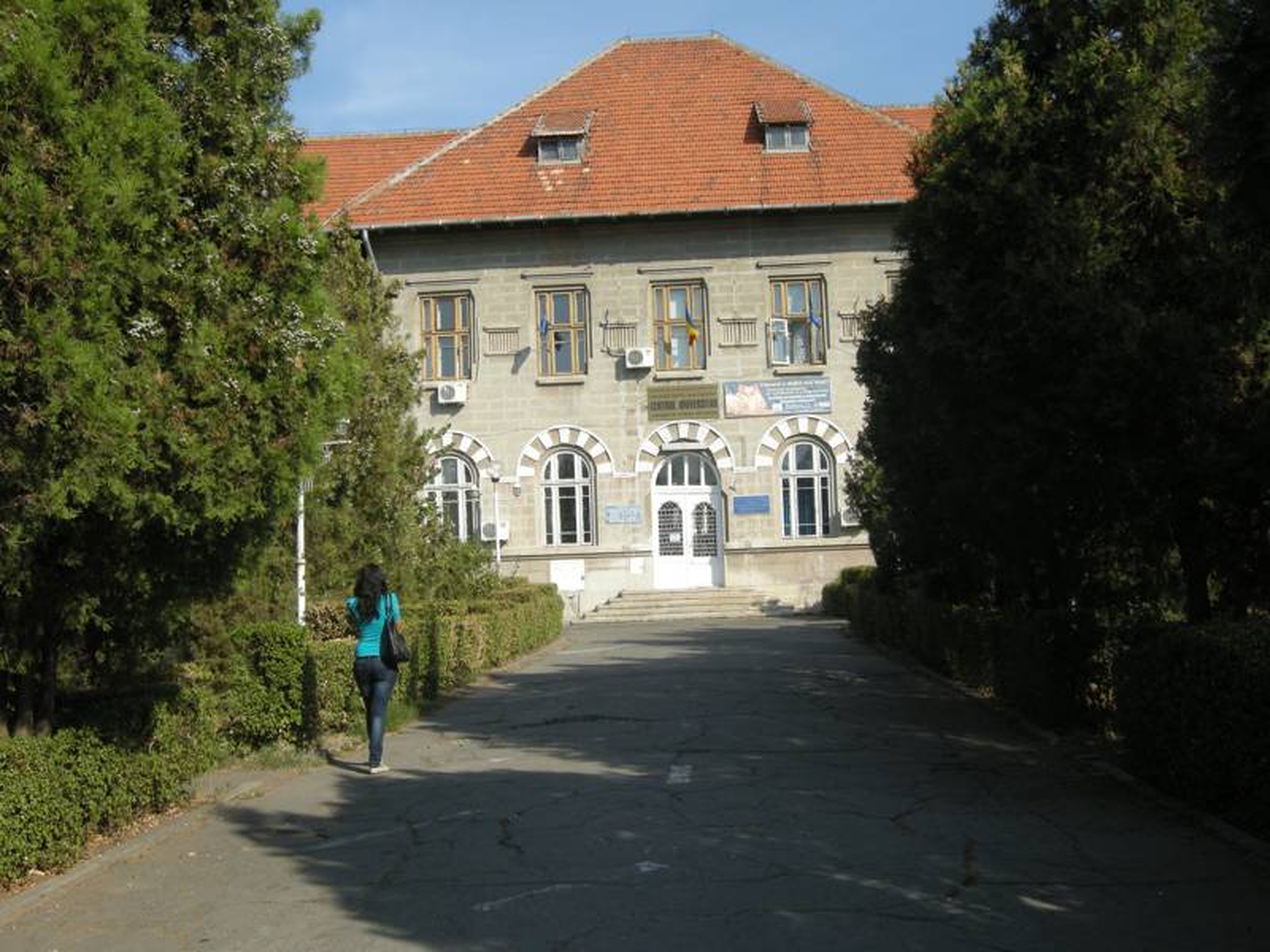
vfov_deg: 36.0
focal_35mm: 40
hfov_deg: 46.8
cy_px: 476
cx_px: 635
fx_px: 1468
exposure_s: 1/232
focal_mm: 8.5
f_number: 5.7
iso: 64
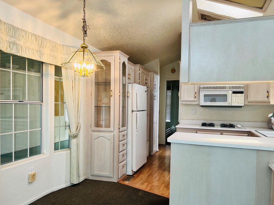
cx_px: 141
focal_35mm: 28
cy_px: 108
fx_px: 222
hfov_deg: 63.4
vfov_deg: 49.7
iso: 100
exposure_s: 1/120
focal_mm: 5.7
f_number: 1.5
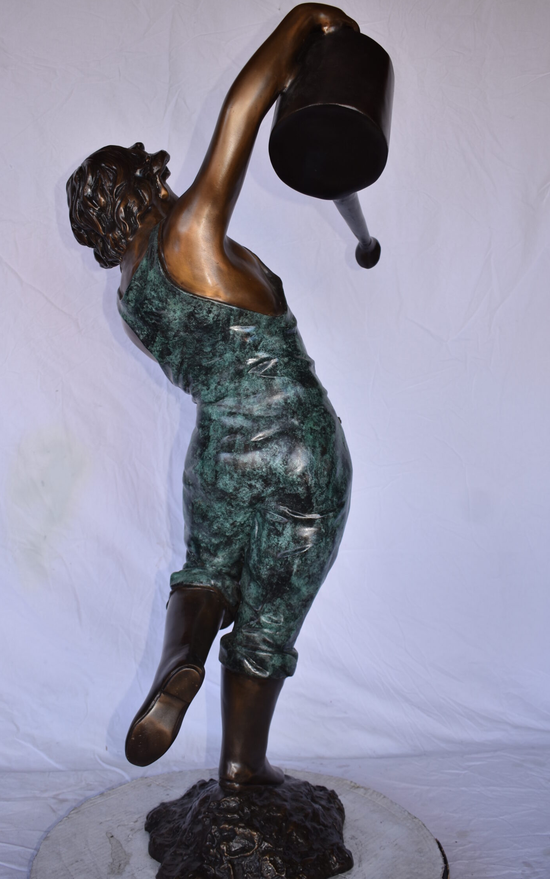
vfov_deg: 55.3
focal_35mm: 35
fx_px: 839
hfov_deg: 36.3
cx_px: 259
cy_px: 442
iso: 100
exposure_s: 1/125
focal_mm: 20
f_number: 3.8
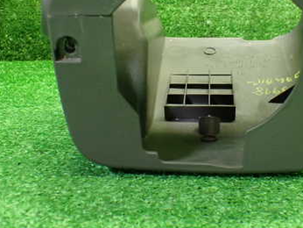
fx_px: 455
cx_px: 191
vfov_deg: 27.8
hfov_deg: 36.6
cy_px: 68
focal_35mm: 52
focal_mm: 5.4
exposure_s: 1/80
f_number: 2.3
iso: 800
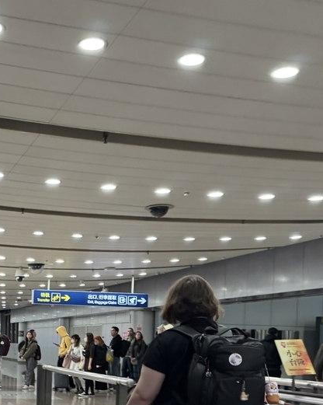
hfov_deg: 26.3
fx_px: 646
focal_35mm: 54
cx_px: -16
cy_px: 337
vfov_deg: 33.5
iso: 400
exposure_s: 1/50
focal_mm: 6.76
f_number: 1.78
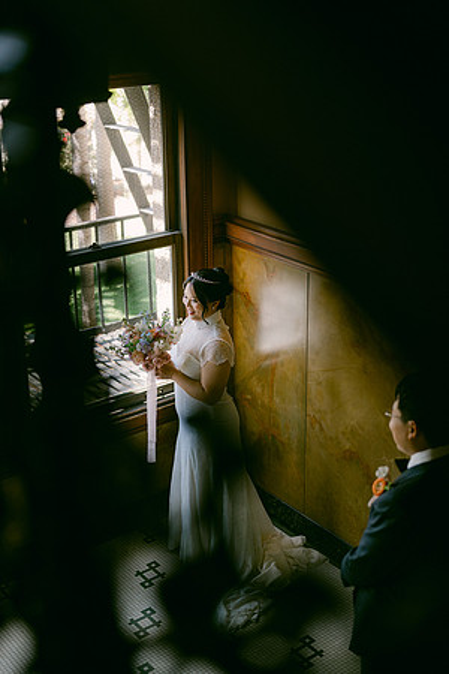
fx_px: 935
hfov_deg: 27.0
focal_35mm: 50
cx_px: 224
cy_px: 337
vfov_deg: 39.6
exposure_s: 1/125
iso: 160
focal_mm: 50
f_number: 1.8
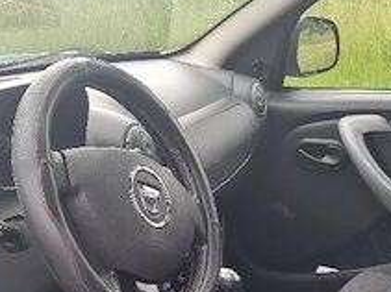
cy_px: 251
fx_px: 835
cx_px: 185
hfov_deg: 26.3
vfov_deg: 19.6
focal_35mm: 74
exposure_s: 1/100
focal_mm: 5.4
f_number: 1.8
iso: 200
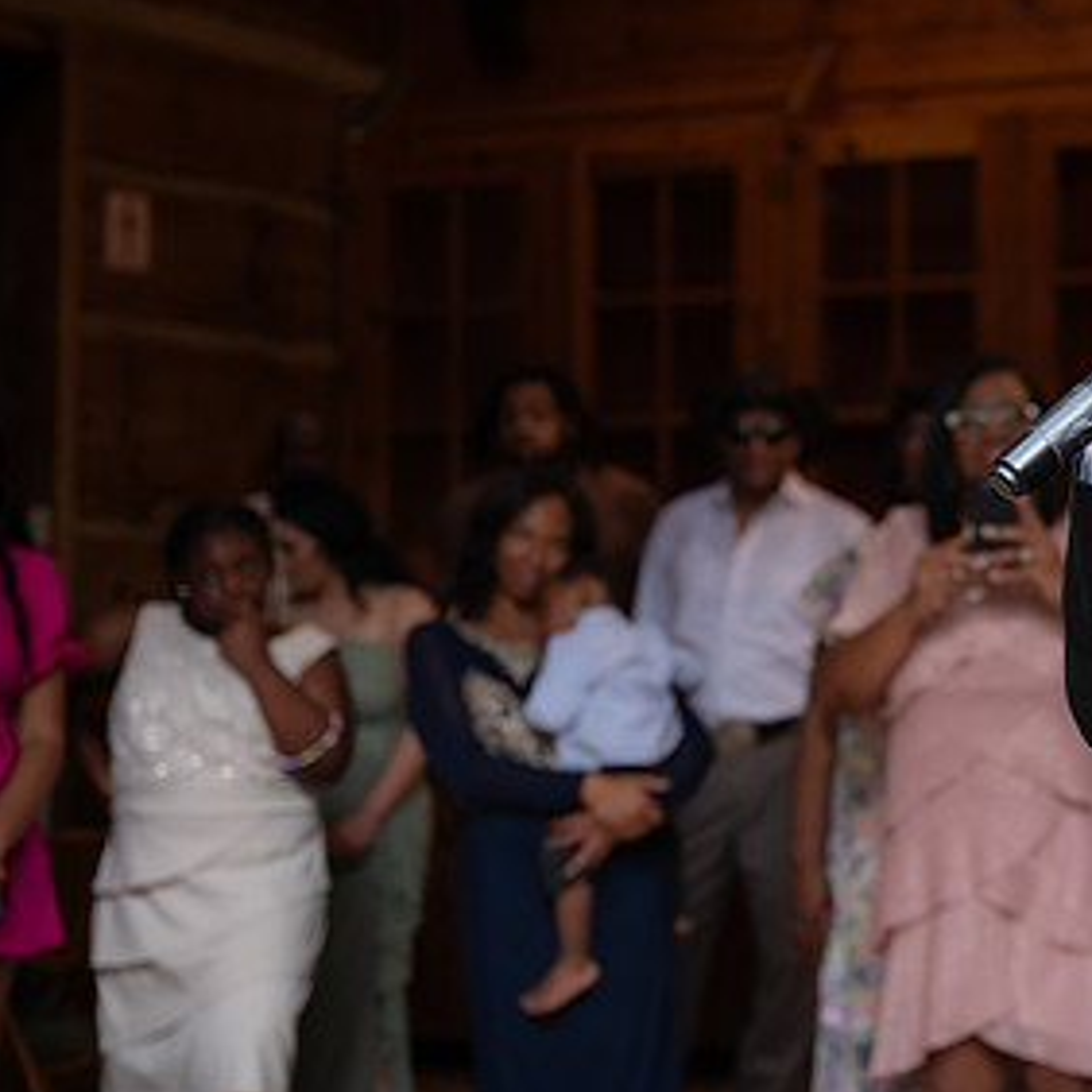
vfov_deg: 18.5
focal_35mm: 94
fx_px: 3355
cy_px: 515
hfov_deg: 18.1
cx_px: 1053
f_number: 2.8
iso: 800
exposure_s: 1/250
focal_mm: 51
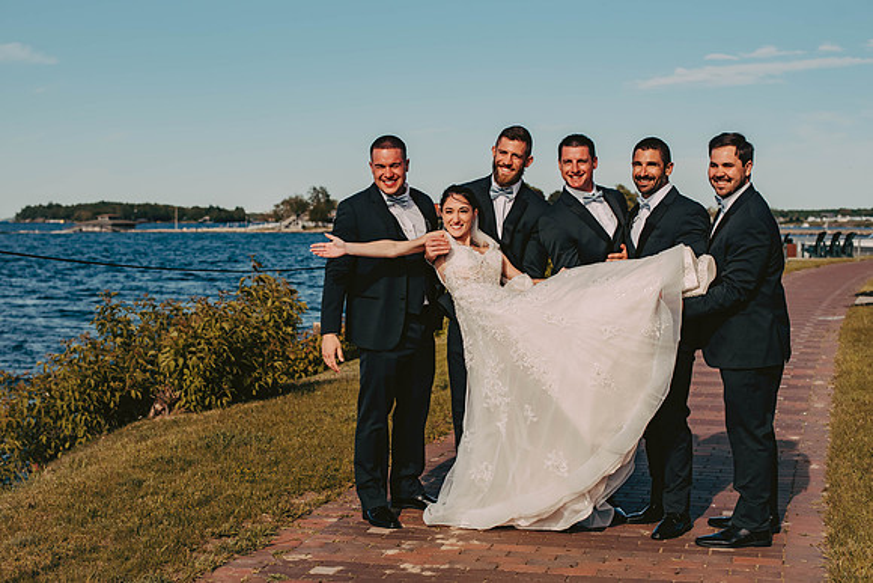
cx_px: 436
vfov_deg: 25.4
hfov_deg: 37.3
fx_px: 1295
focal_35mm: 53
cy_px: 292
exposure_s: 1/4000
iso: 200
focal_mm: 50
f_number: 4
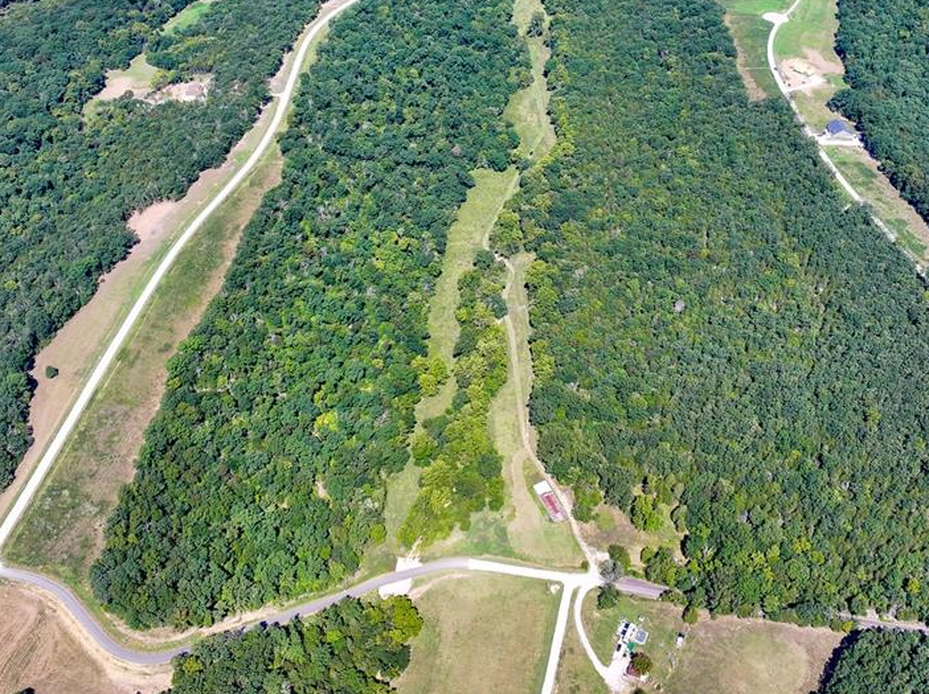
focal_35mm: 35
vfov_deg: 39.8
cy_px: 197
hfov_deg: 52.6
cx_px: 503
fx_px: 938
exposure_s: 1/1250
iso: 100
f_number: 2.8
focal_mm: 12.29
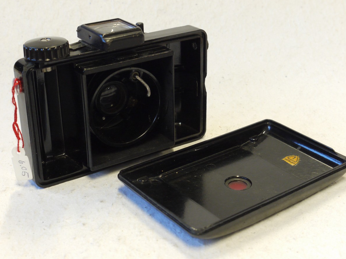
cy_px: 128
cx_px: 174
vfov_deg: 24.0
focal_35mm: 61
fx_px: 610
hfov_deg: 31.7
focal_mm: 30
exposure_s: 1/20
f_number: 8
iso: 800
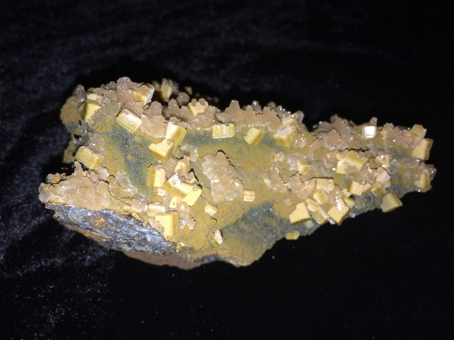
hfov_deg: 60.0
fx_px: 393
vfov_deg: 46.8
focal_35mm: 30
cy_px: 170
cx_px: 227
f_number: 2.2
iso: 32
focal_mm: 4.12
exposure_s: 1/227
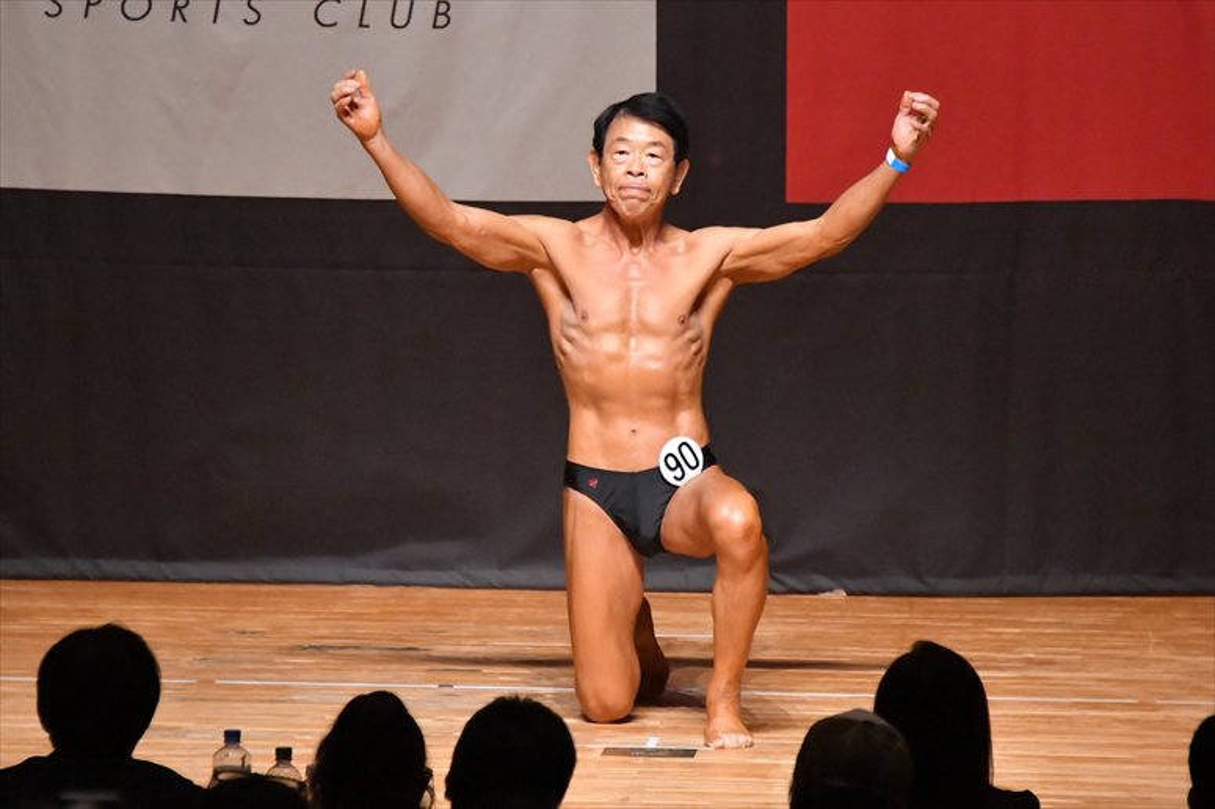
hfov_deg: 6.5
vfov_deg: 4.4
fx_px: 10626
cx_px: 608
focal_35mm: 315
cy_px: 404
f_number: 5.6
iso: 12800
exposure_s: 1/400
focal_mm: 210
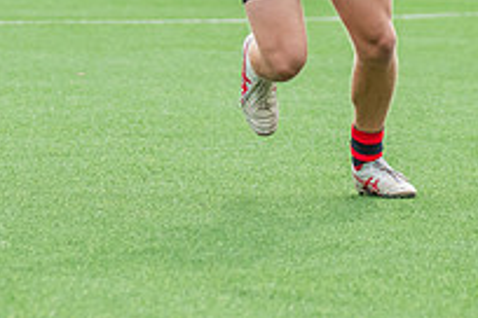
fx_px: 7262
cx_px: -69
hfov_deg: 3.8
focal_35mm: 547
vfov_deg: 2.5
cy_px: -96
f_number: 5
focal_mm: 170
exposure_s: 1/1250
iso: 800
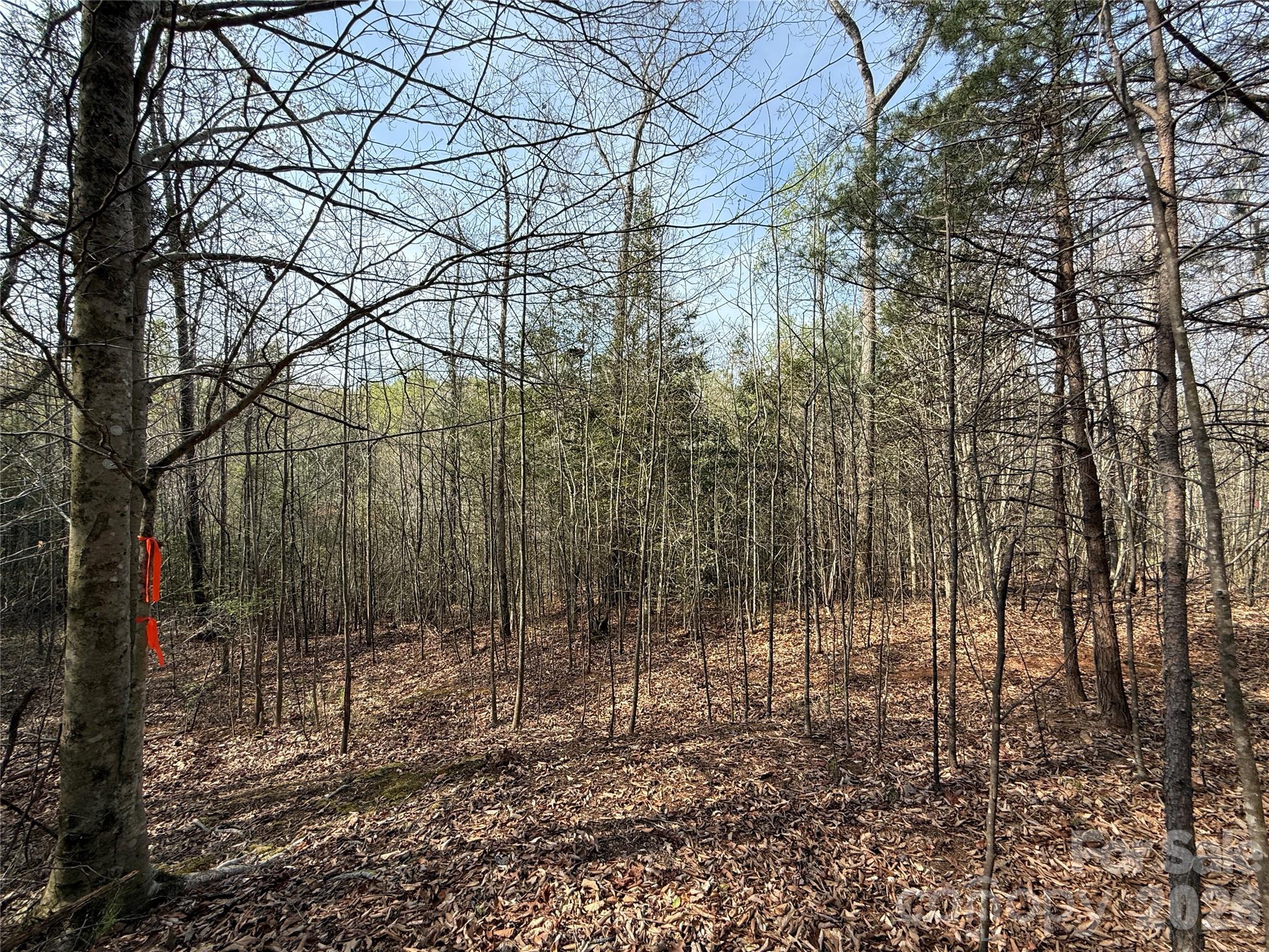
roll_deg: +2.8
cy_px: 476
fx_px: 513
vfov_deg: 85.7
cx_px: 634
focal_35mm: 14
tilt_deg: -1.6
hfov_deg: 102.1
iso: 64
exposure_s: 1/779
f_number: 2.2
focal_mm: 2.22
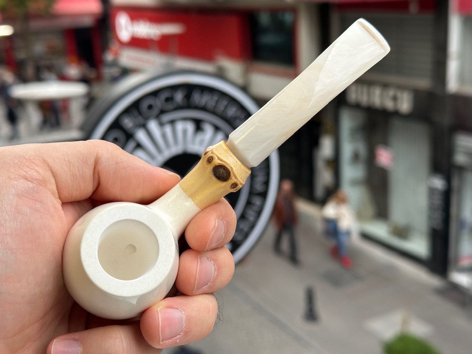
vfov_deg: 30.3
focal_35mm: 48
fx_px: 654
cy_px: 177
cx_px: 236
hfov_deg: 39.7
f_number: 1.78
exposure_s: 1/355
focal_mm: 6.86
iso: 64
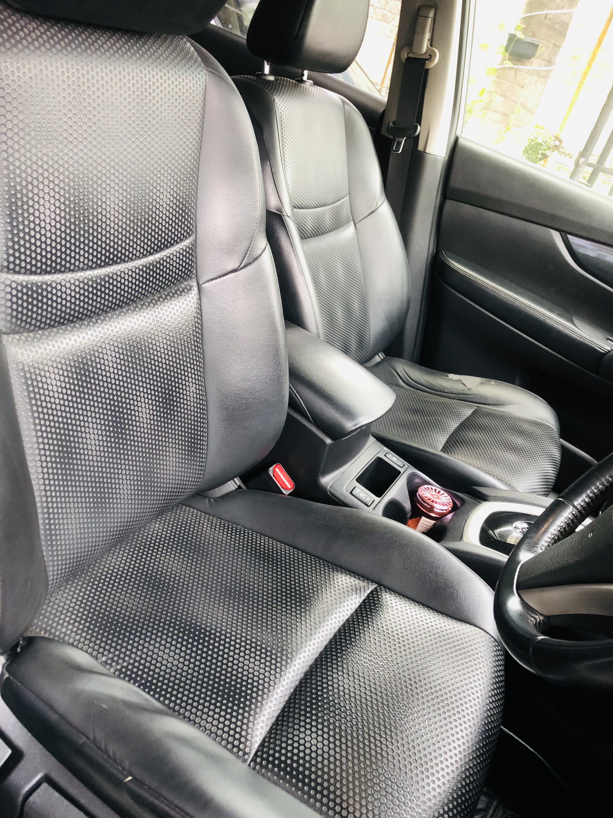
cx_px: 306
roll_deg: -18.1
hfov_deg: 49.7
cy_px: 409
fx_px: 661
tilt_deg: -28.1
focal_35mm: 28
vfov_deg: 63.4
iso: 40
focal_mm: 4
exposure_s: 1/17
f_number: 1.8
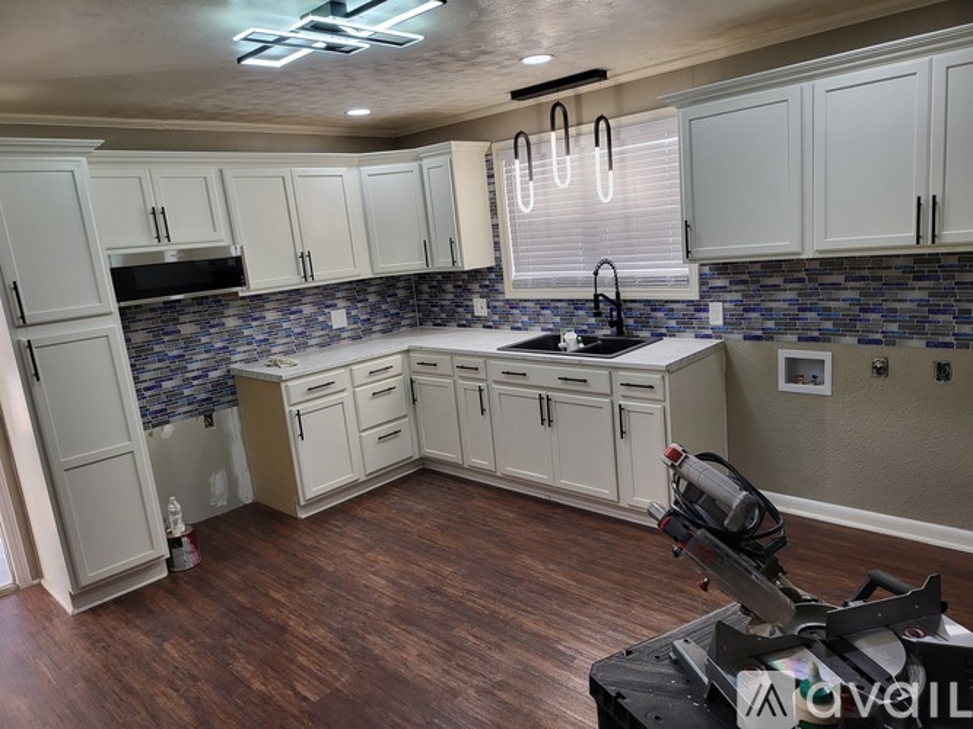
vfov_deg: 56.8
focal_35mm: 24
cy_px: 364
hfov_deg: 71.6
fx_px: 674
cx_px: 486
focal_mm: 5
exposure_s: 1/120
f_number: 1.8
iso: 80
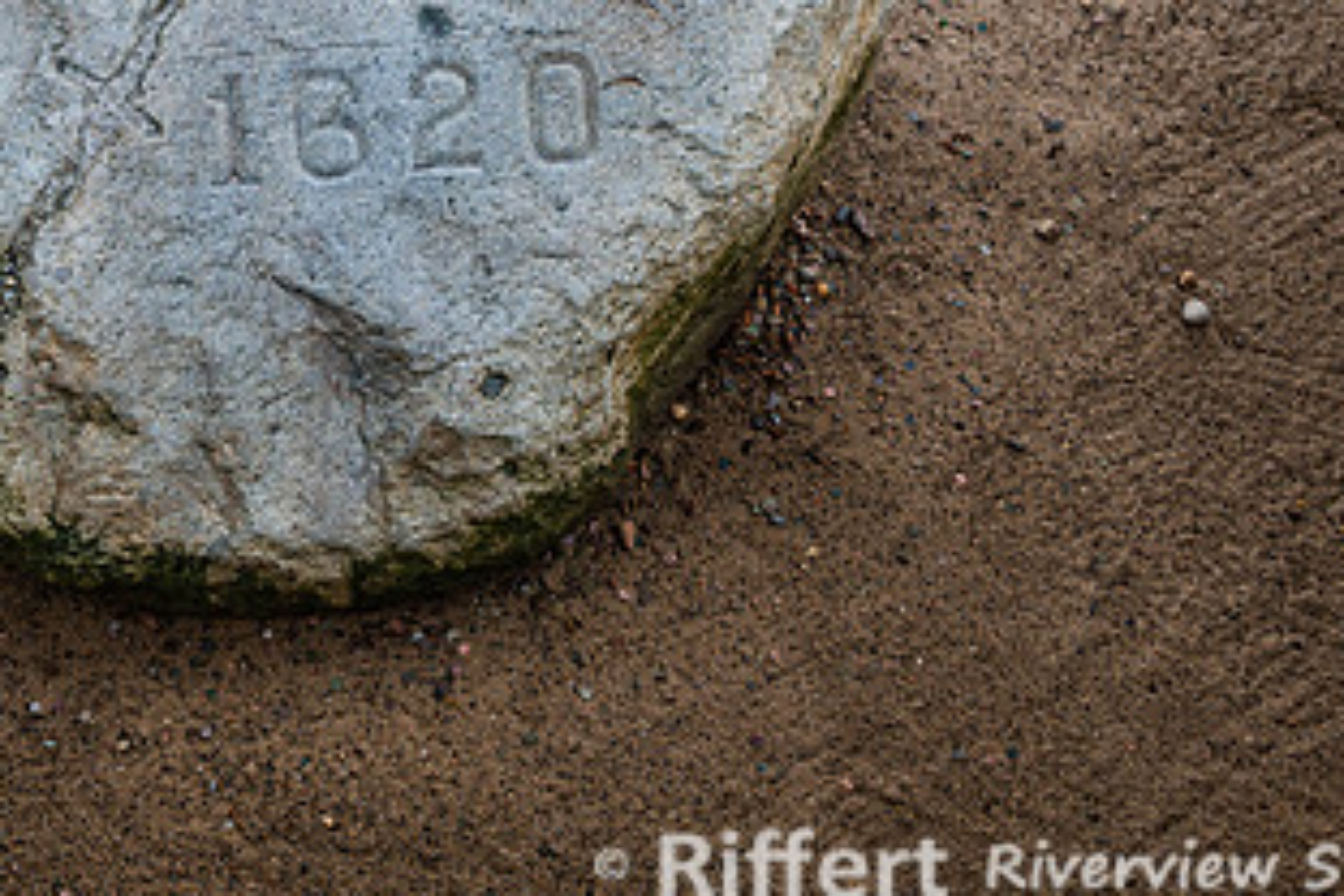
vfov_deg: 25.3
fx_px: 1941
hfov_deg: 37.1
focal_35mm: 52
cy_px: 110
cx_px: 306
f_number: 8
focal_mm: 28
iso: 280
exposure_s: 1/200
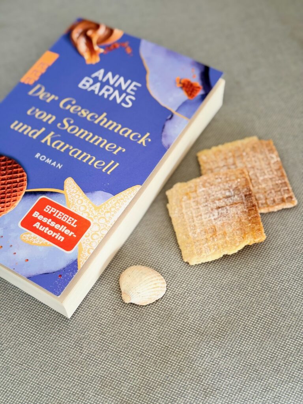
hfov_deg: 30.3
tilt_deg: -60.7
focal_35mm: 48
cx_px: 152
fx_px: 560
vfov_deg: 39.7
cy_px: 202
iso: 160
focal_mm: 6.76
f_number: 1.78
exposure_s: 1/60
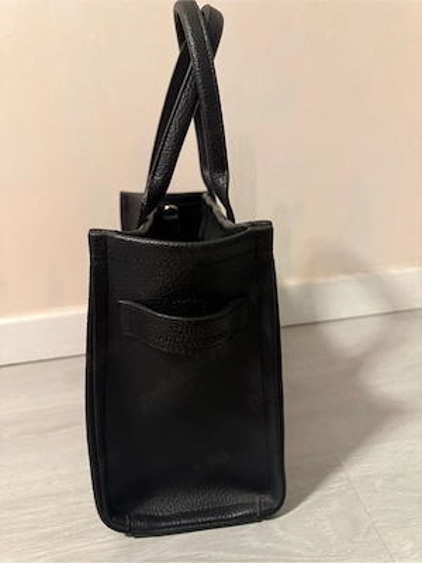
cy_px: 282
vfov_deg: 71.6
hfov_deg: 56.8
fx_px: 390
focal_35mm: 24
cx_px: 211
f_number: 1.78
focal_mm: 6.76
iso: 800
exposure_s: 1/50
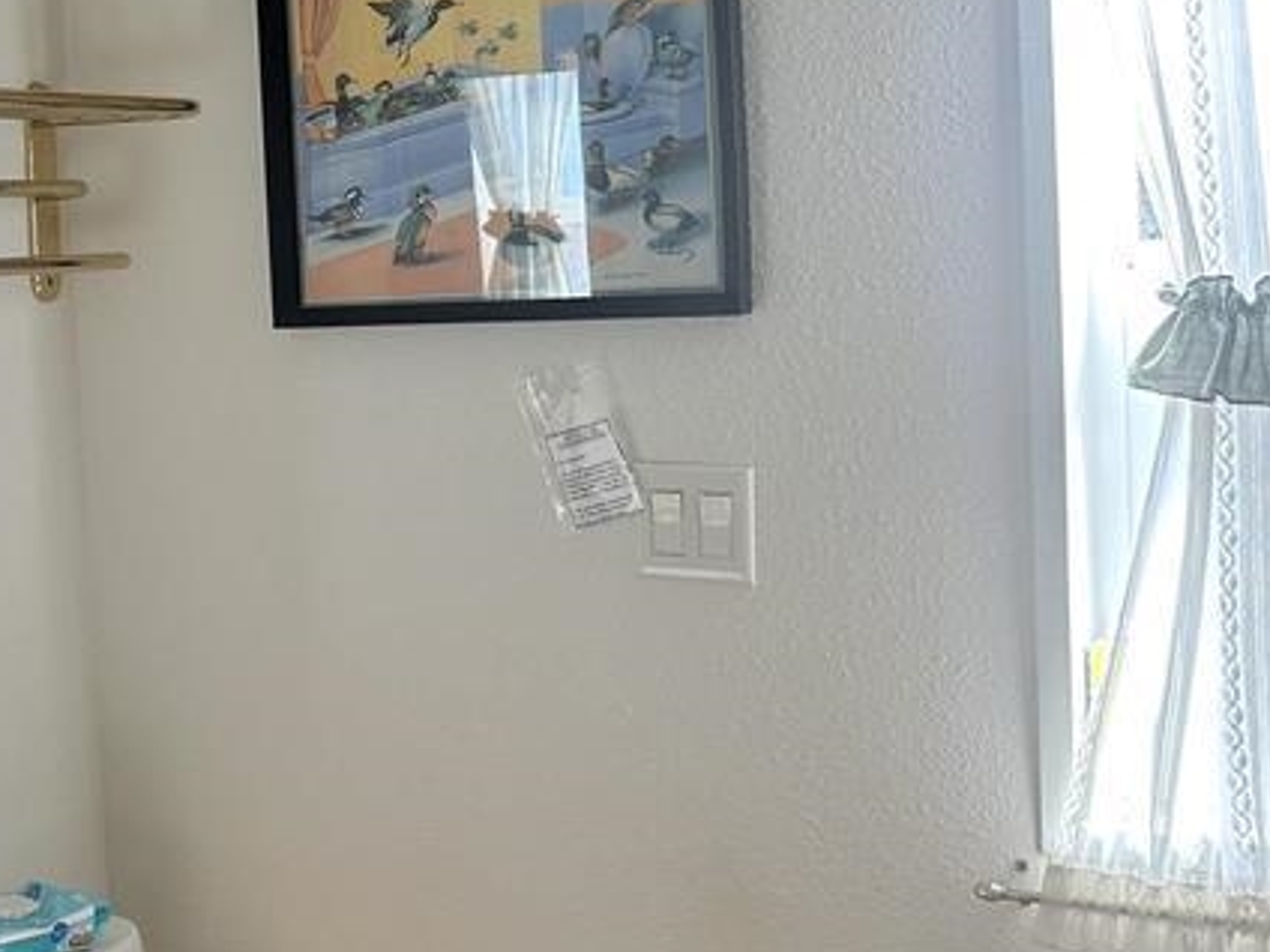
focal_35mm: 58
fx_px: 2128
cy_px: 341
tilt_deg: -2.5
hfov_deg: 28.8
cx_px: -255
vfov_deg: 25.1
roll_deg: +3.1
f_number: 1.78
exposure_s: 1/150
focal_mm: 6.86
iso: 125
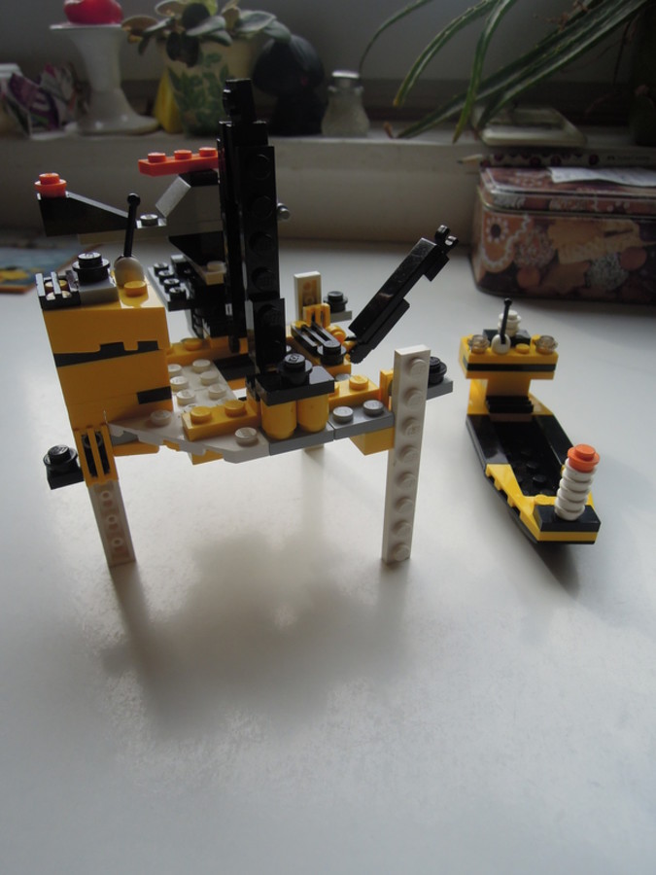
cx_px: 328
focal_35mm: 24
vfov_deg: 71.6
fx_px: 606
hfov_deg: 56.8
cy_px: 438
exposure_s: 1/500
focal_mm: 4.3
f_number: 2.8
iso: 160
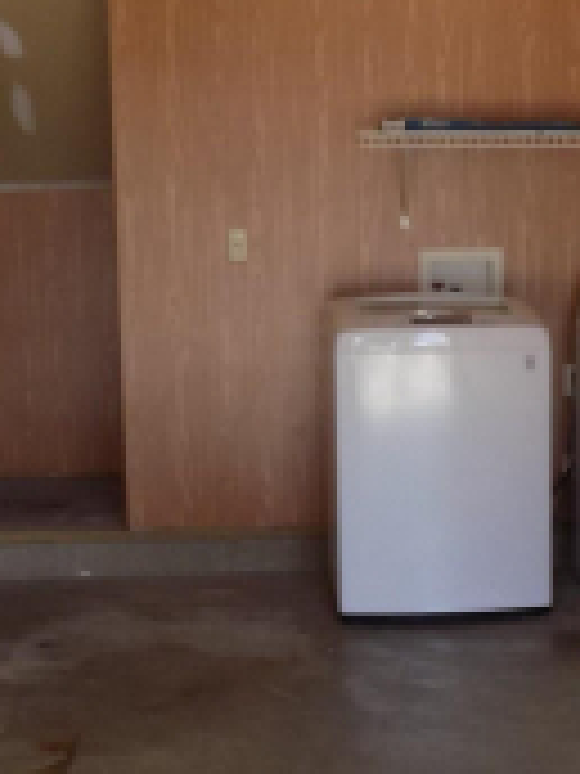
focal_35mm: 89
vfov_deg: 21.7
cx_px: 416
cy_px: 648
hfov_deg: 16.5
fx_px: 1988
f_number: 3.1
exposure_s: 1/60
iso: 80
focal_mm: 4
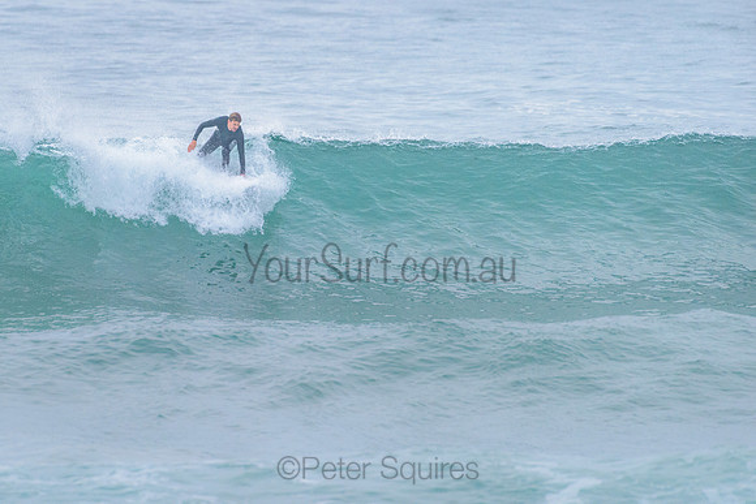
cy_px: 196
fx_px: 12853
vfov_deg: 2.2
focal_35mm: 612
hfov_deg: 3.4
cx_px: 293
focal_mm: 500
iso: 2200
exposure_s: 1/2000
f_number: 5.6
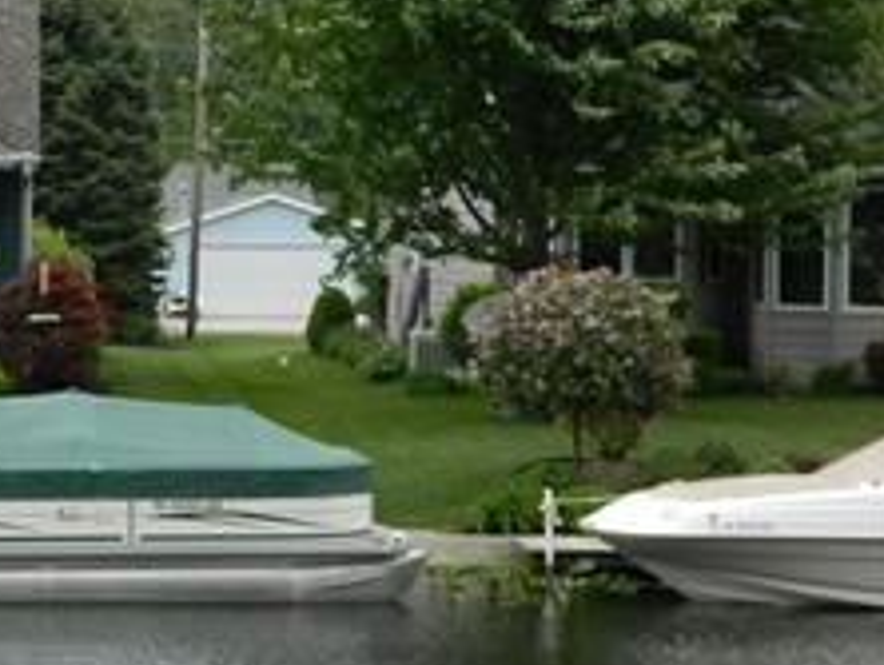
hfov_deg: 11.6
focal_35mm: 164
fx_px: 4193
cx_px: -382
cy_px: 474
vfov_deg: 9.1
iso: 80
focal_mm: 10.2
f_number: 3.8
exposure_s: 1/250
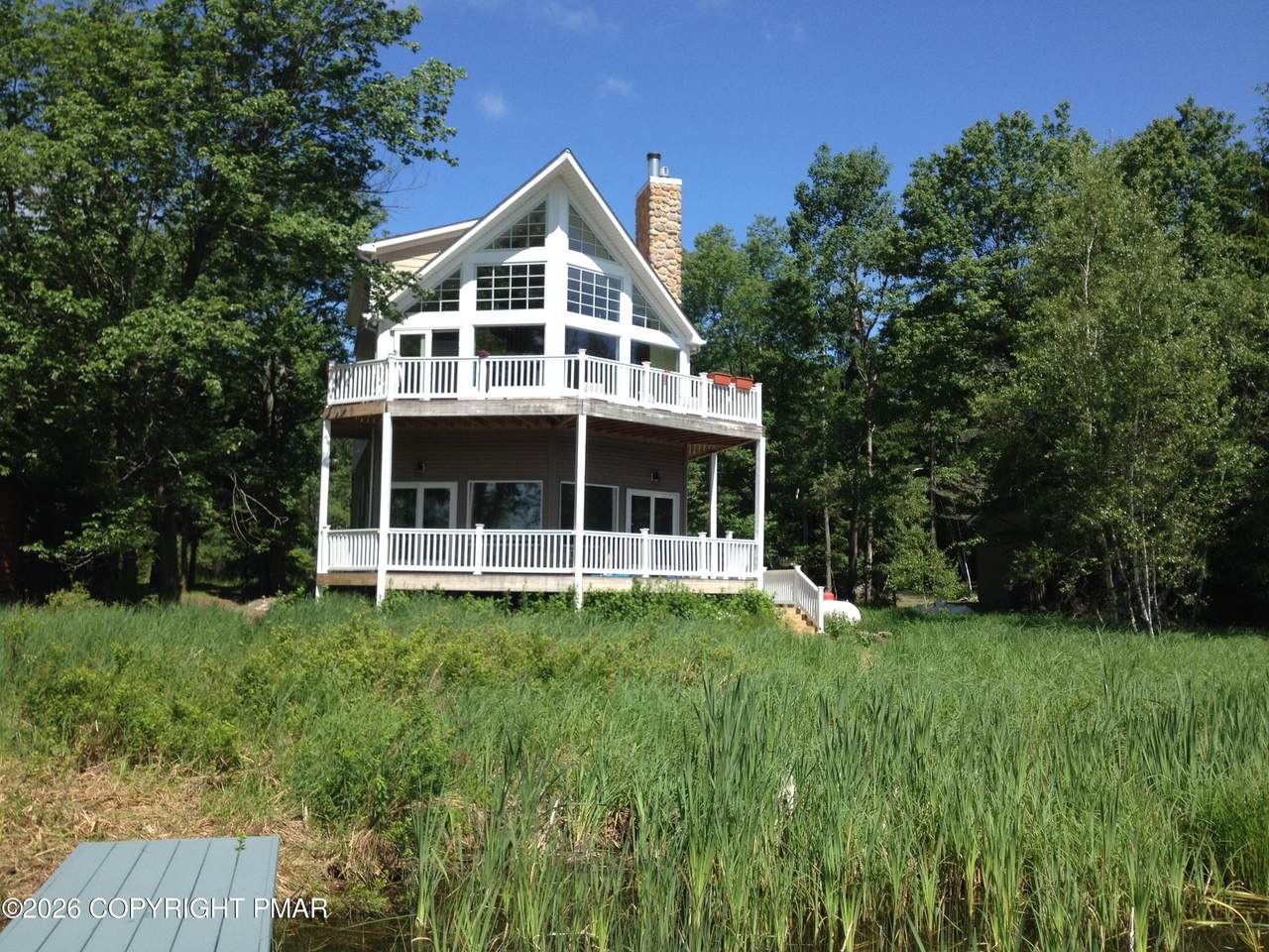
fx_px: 1283
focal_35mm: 35
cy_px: 476
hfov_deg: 52.6
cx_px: 634
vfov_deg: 40.7
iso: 50
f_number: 2.4
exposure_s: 1/1200
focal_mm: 4.28
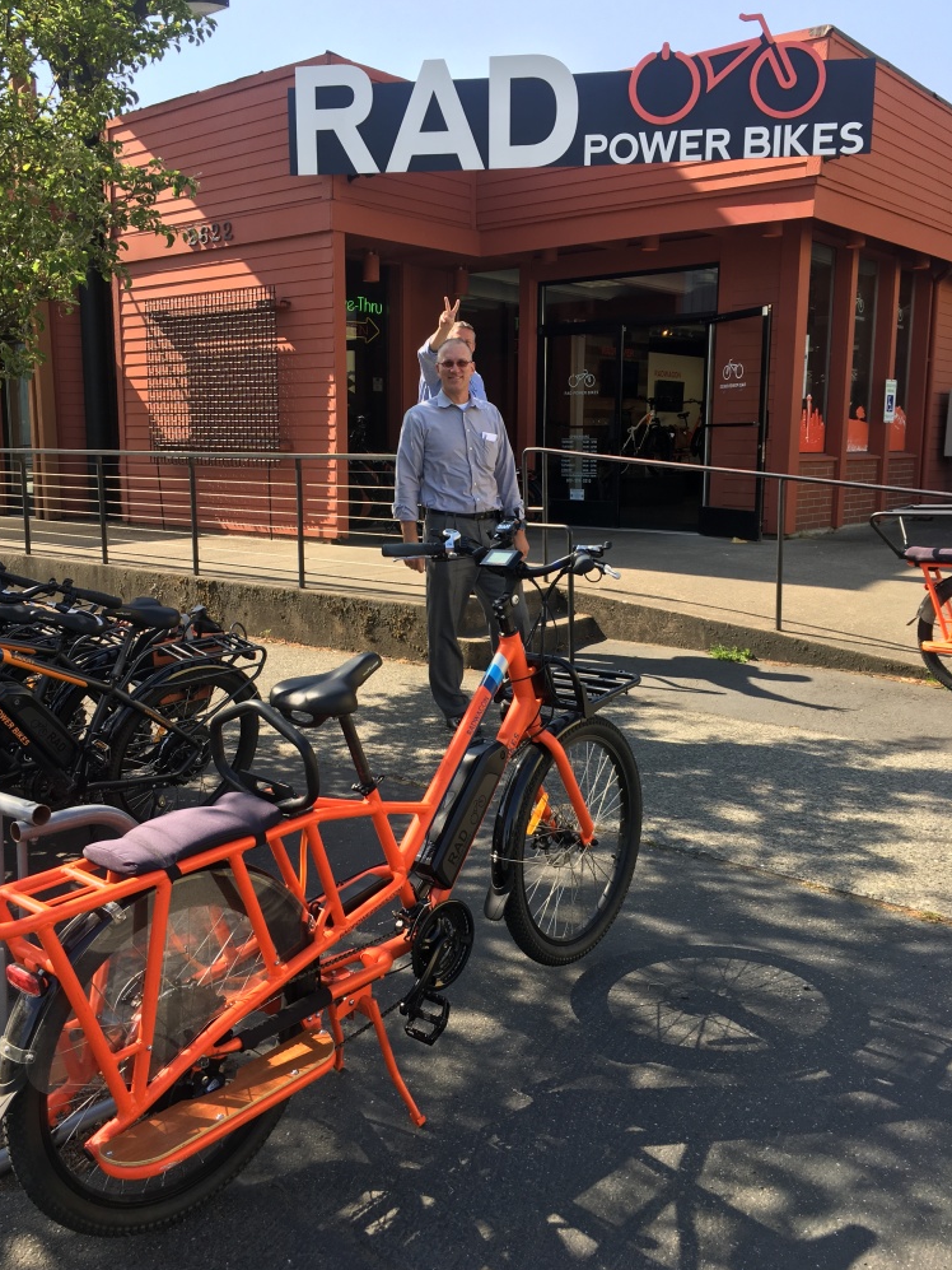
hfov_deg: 45.4
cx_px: 453
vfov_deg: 58.3
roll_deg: +0.9
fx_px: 1136
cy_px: 614
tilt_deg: -8.2
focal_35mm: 31
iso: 25
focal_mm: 4.15
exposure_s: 1/516
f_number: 2.2
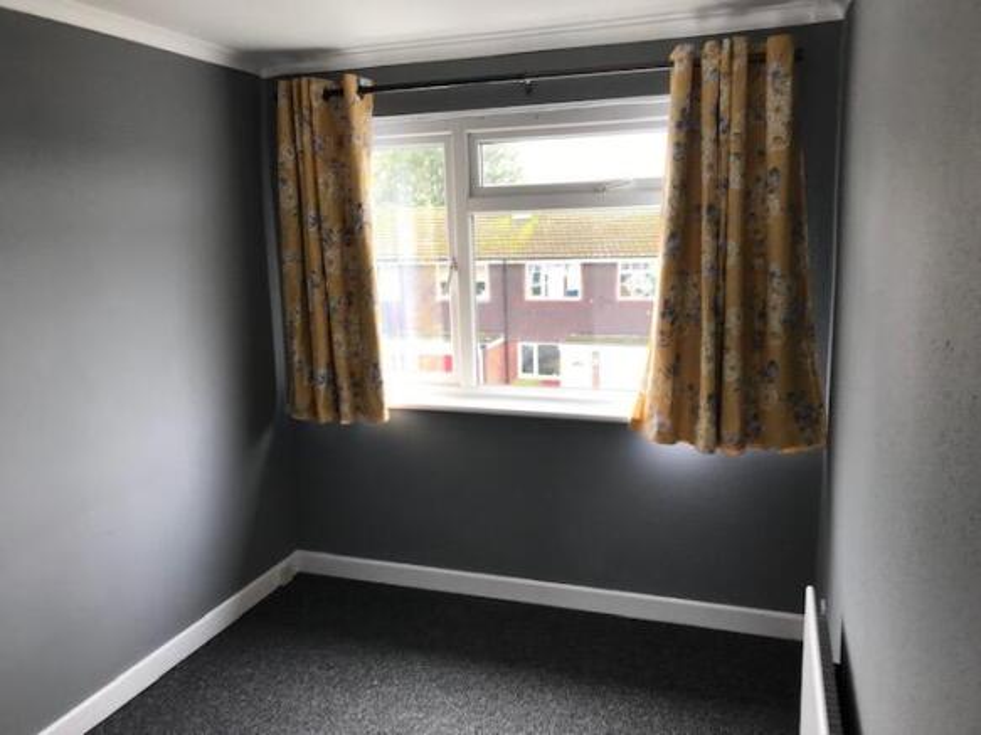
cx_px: 490
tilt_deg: -10.0
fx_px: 793
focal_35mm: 28
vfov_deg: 49.7
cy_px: 368
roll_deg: +1.2
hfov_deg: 63.5
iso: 32
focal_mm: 3.99
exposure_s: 1/100
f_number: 1.8
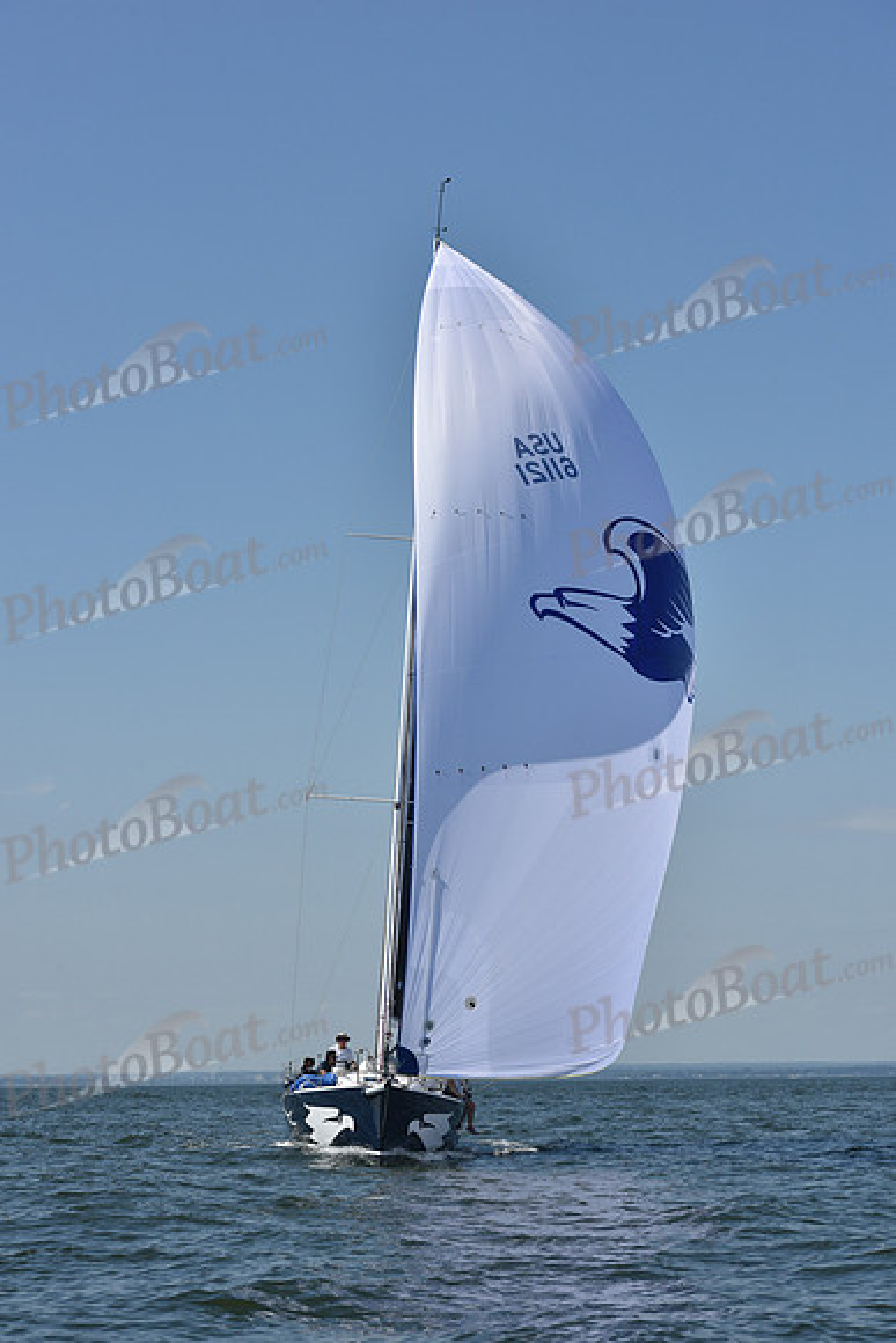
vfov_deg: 26.0
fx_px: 2910
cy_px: 672
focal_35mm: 78
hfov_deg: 17.5
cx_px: 448
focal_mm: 78
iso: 250
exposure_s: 1/1250
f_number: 10
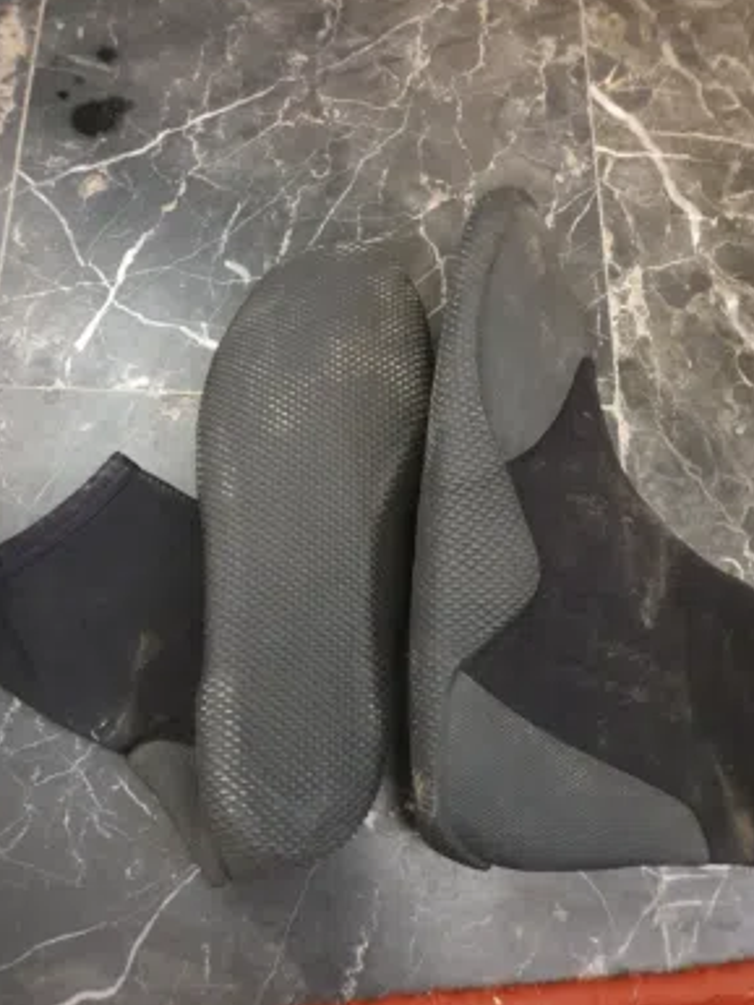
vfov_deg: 65.3
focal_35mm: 27
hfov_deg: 51.4
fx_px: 784
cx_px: 384
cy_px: 504
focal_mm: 4.32
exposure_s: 1/14
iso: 640
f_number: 1.5
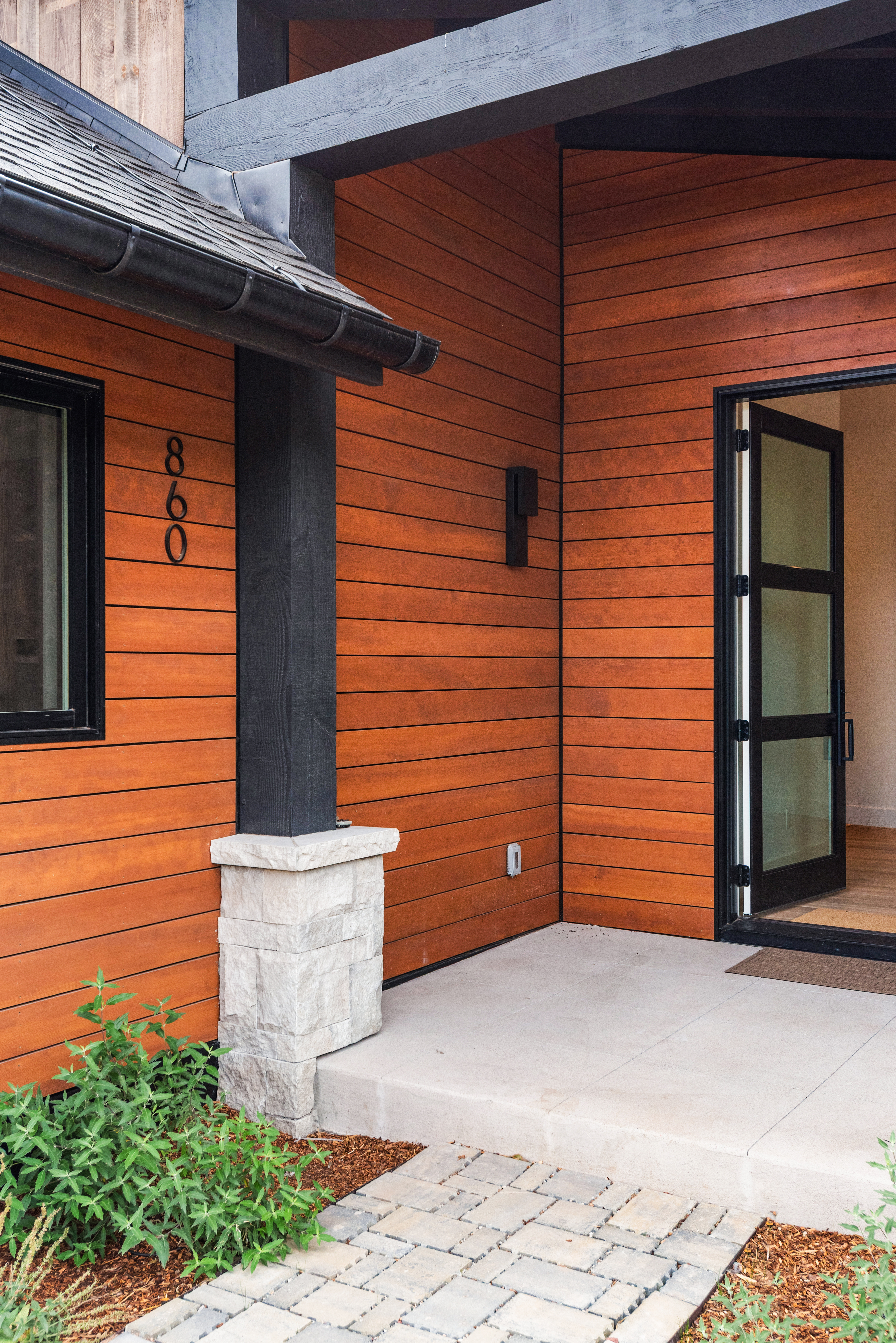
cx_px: 448
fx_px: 1305
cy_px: 672
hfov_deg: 37.9
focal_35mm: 35
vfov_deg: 54.4
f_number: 7.1
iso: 400
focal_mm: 35
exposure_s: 1/640
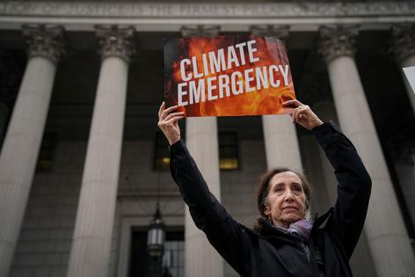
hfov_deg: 51.9
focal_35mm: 37
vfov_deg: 36.0
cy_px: 138
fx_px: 427
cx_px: 208
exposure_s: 1/2000
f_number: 2.8
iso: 400
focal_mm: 37
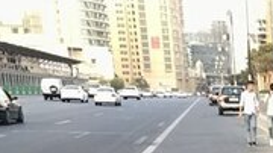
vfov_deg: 9.6
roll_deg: -1.1
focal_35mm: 112
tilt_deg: -17.3
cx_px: 470
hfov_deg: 16.4
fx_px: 810
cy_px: 360
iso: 32
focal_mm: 3.99
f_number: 1.8
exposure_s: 1/90
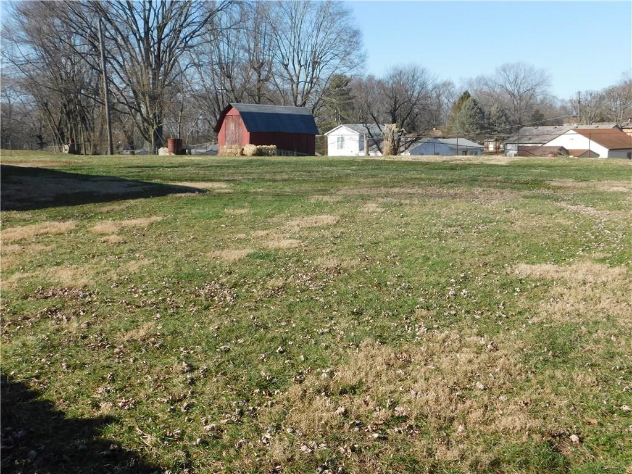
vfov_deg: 39.7
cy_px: 237
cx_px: 316
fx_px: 657
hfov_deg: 51.4
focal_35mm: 36
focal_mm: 6.3
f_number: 3.5
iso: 125
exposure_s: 1/800
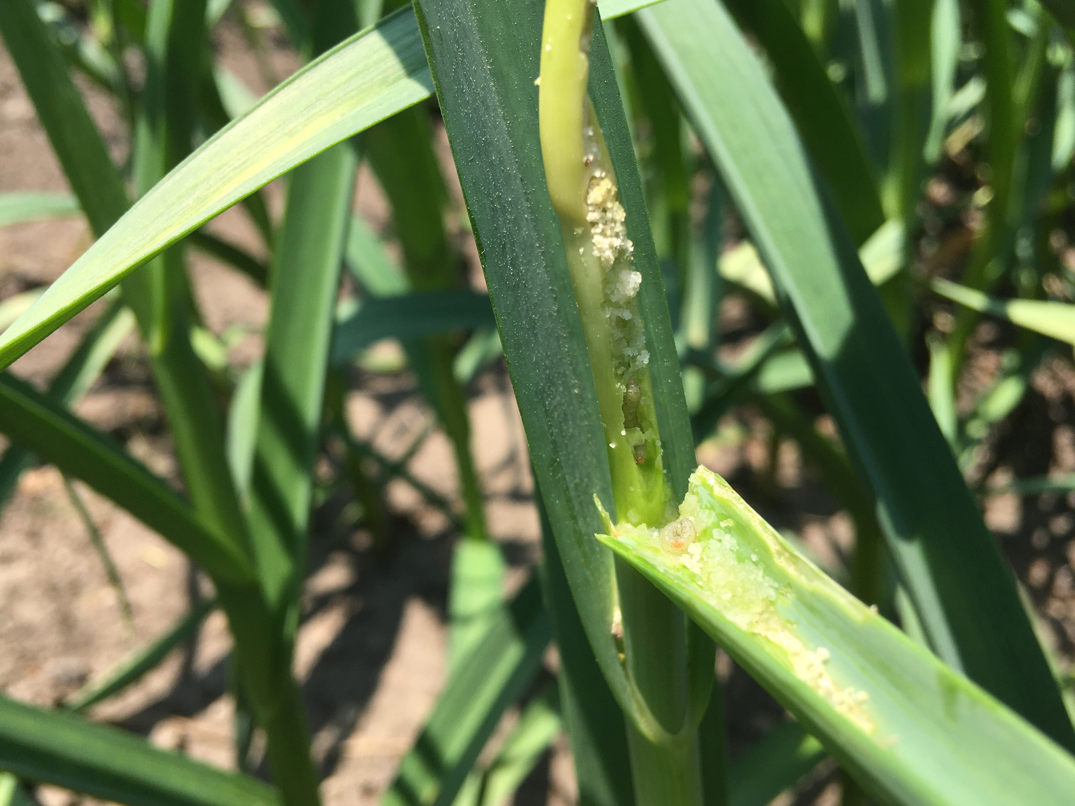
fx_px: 963
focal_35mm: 31
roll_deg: -11.0
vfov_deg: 45.4
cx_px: 508
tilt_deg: -35.1
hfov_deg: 58.3
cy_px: 408
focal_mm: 4.15
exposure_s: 1/754
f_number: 2.2
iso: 25
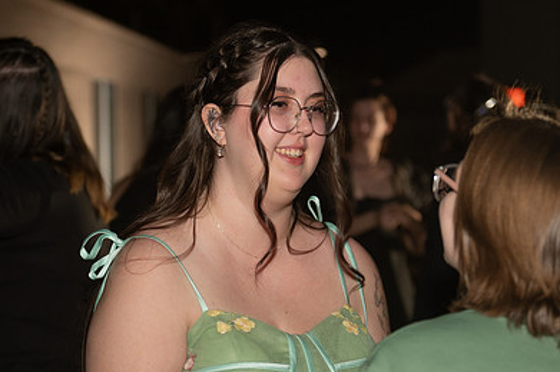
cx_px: 252
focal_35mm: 92
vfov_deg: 14.8
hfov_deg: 22.2
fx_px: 1430
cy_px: 245
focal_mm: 62
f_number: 3.2
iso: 1000
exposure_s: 1/160
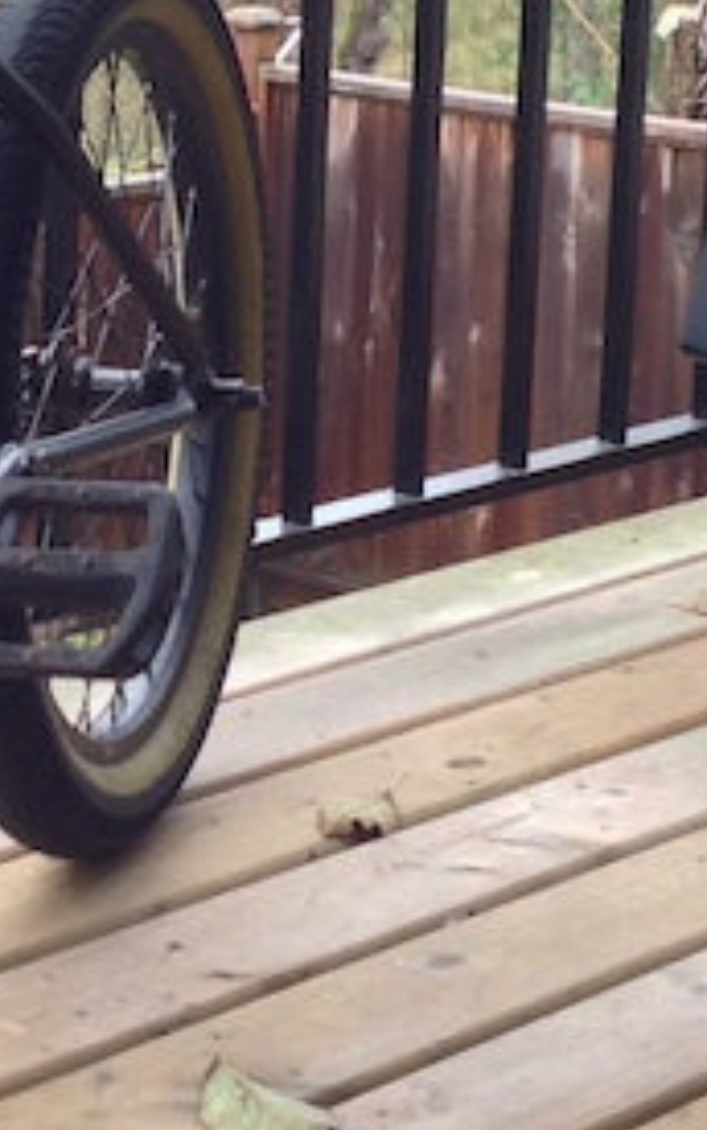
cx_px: 206
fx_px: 4252
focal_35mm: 138
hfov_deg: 9.5
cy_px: 339
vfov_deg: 15.1
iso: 50
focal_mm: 4.28
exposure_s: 1/20
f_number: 2.4
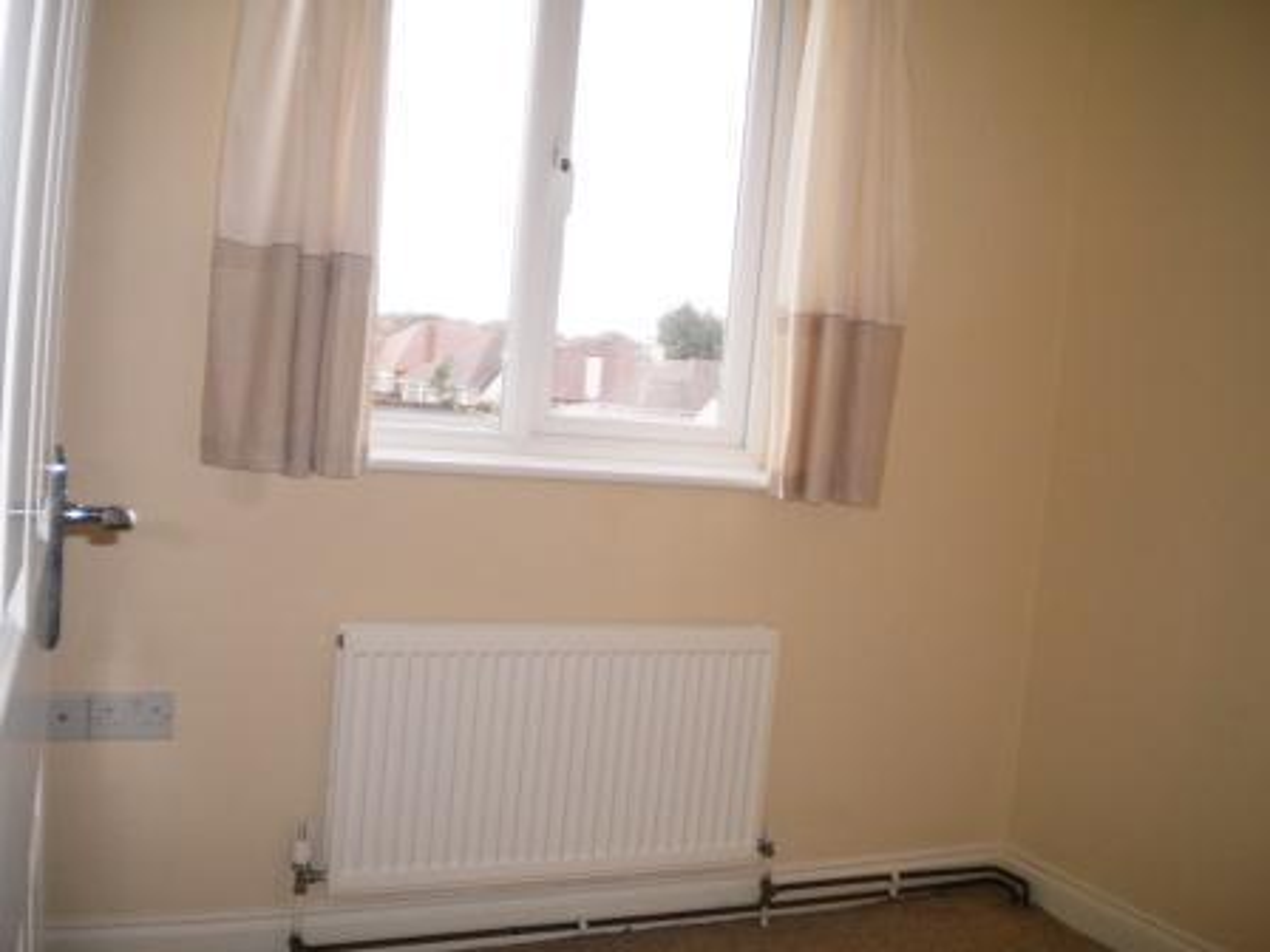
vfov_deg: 40.7
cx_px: 635
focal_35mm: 35
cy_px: 476
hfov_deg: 52.6
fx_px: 1284
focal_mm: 6.3
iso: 80
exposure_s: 1/323
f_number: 3.1
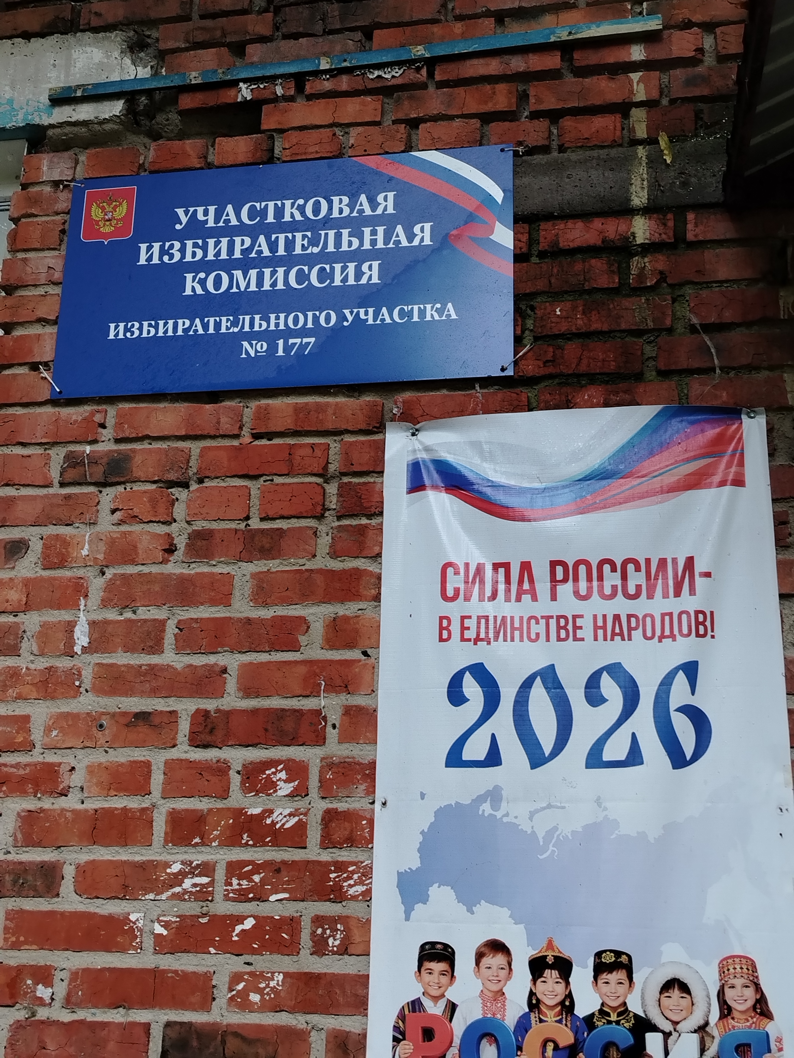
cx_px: 397
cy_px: 529
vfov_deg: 45.8
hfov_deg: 35.1
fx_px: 1254
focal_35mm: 41
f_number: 1.75
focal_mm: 5.25
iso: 728
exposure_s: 1/40
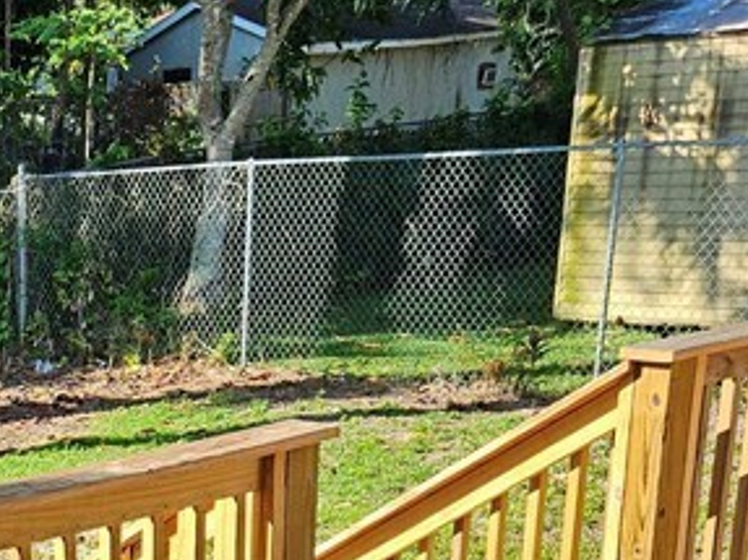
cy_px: 781
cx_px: -232
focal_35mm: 82
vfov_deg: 16.7
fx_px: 1771
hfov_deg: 21.5
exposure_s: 1/547
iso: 25
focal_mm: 5.4
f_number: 1.8
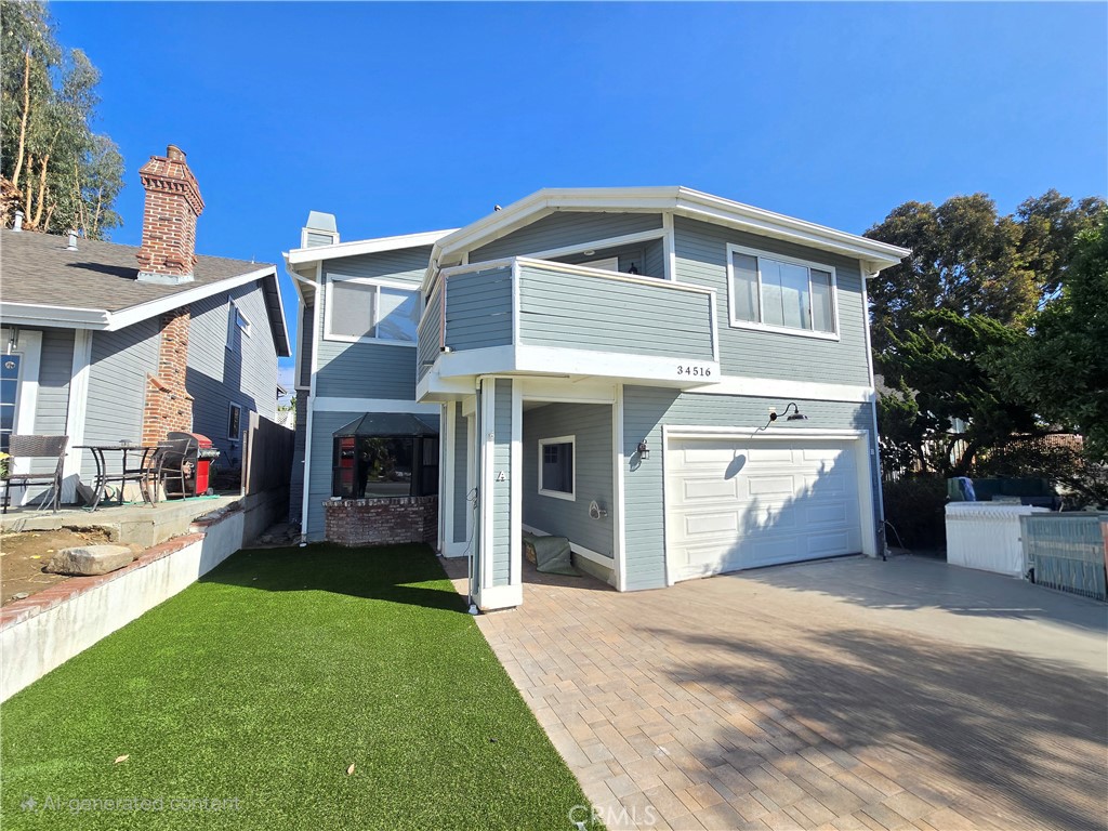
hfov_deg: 106.2
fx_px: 416
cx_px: 554
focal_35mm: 13
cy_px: 416
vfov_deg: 89.9
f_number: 2.2
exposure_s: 1/1429
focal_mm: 2.2
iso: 50
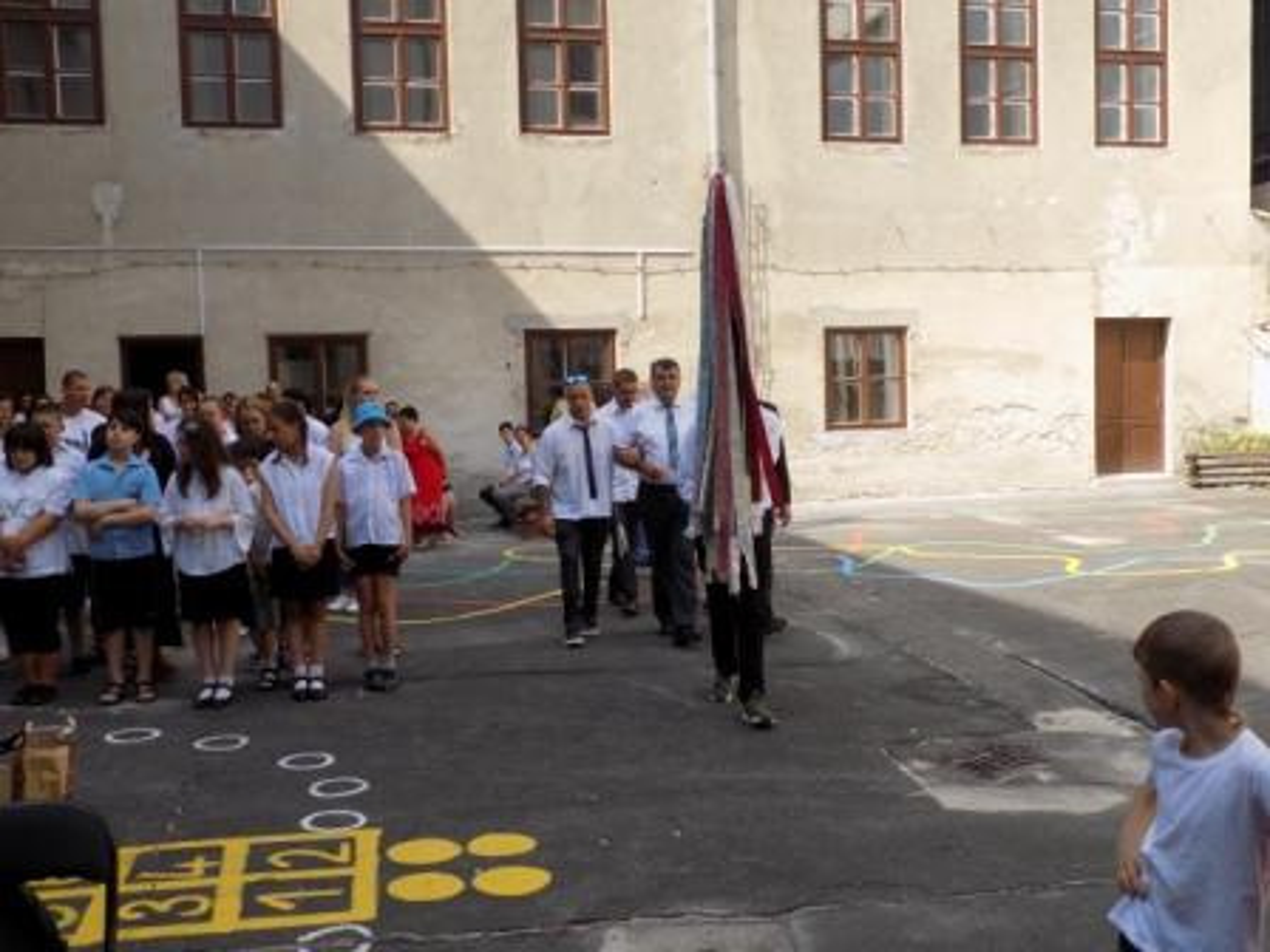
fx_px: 1247
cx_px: 635
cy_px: 476
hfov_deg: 54.0
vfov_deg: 41.8
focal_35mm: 34
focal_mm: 6.1
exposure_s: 1/500
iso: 80
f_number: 3.4
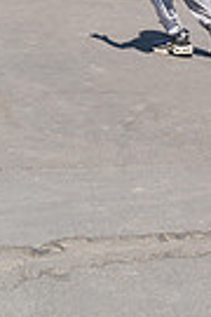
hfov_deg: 14.7
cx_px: 113
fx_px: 818
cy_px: -134
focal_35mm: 93
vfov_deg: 19.6
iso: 100
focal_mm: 28
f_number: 4
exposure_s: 1/640
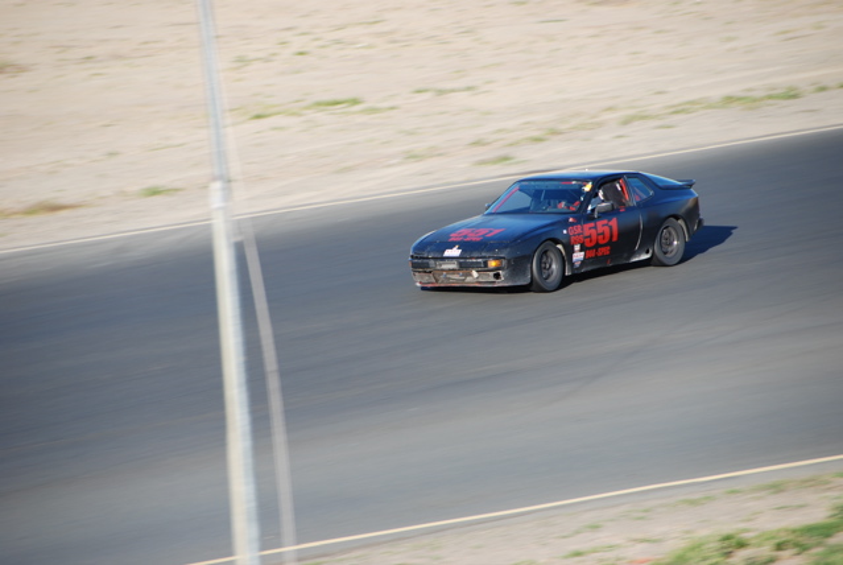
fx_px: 7035
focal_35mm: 300
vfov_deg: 4.6
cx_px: 422
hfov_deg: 6.9
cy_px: 282
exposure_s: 1/200
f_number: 5.6
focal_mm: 200
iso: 100
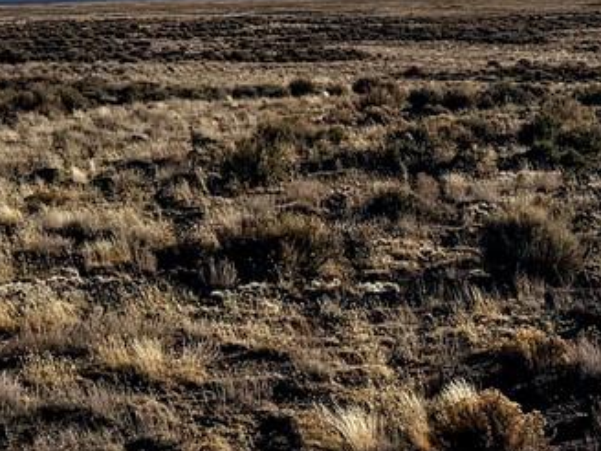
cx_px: 722
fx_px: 2031
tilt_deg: +0.4
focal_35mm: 117
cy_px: -51
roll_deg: +2.6
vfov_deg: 12.4
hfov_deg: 16.2
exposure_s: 1/7937
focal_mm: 6.76
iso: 80
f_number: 1.78
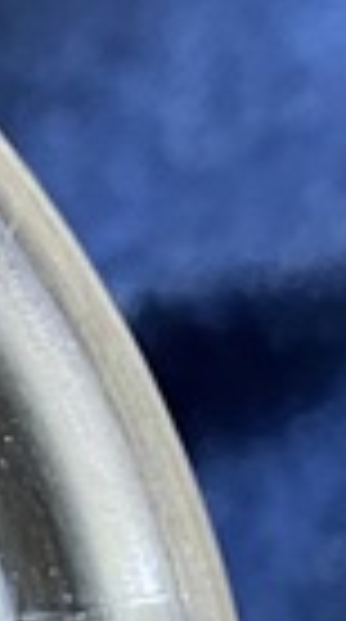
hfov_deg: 6.0
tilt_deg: -81.3
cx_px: -755
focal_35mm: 182
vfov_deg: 11.7
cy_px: 630
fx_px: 2987
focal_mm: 4.25
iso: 400
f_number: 1.8
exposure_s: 1/33
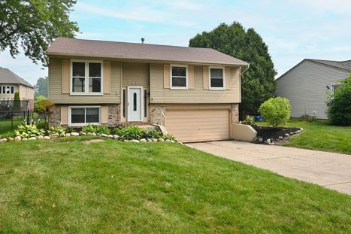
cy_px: 124
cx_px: 165
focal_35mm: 15
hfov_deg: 100.3
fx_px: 146
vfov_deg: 77.2
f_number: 9
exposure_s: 1/200
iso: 100
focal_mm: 14
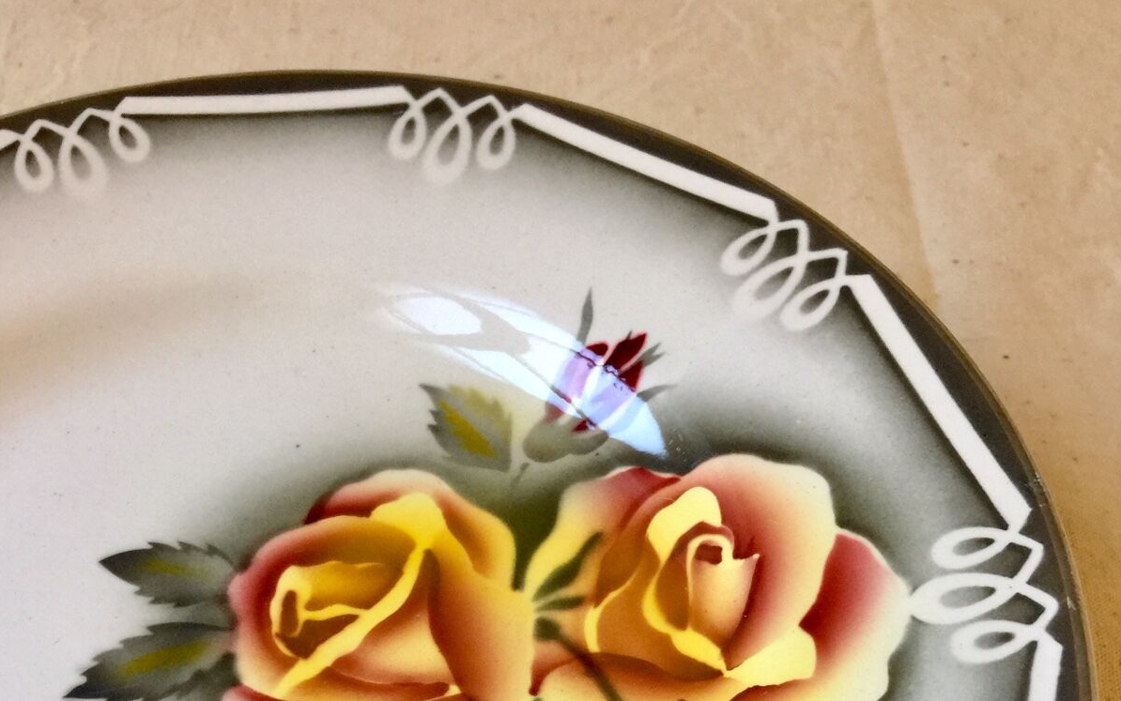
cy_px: 727
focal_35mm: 42
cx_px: 558
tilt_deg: -57.8
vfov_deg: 28.4
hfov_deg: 47.2
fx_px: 1283
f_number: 2.2
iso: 50
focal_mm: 4.15
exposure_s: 1/17
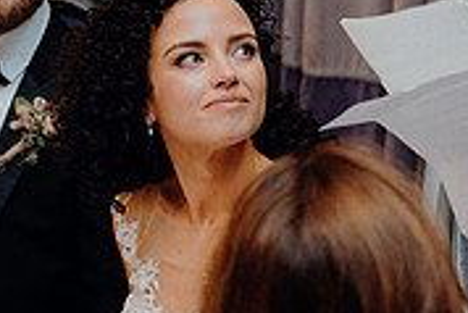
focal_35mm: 199
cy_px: -12
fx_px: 2589
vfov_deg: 6.9
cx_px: 355
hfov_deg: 10.3
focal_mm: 61
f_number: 3.5
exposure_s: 1/160
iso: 2500
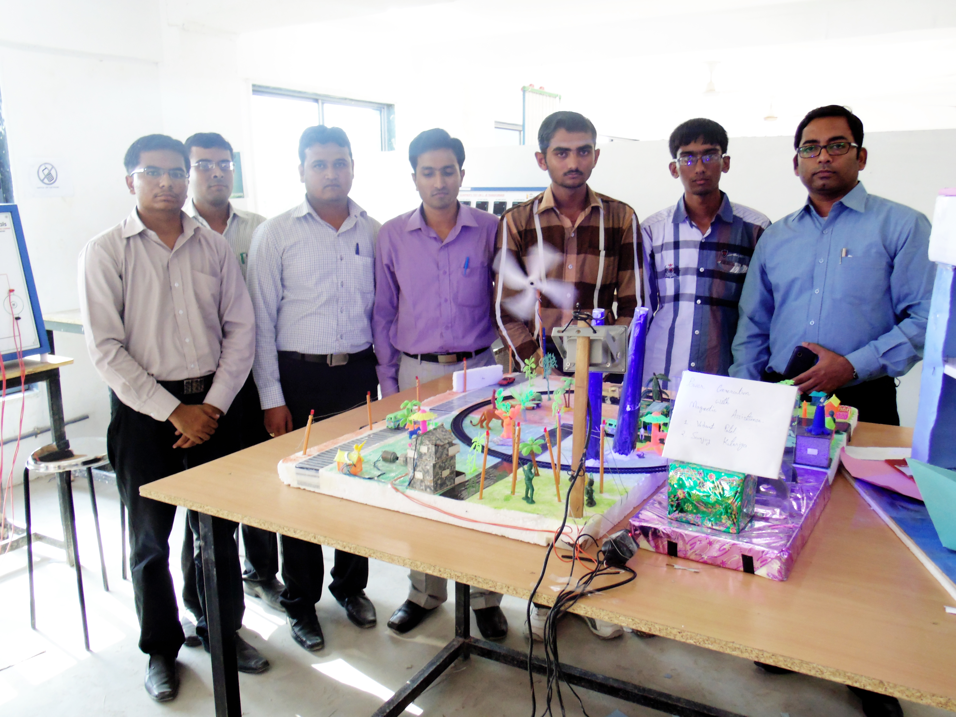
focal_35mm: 29
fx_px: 801
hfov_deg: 61.7
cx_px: 478
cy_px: 358
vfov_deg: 48.2
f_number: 3.2
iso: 160
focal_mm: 5.2
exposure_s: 1/30
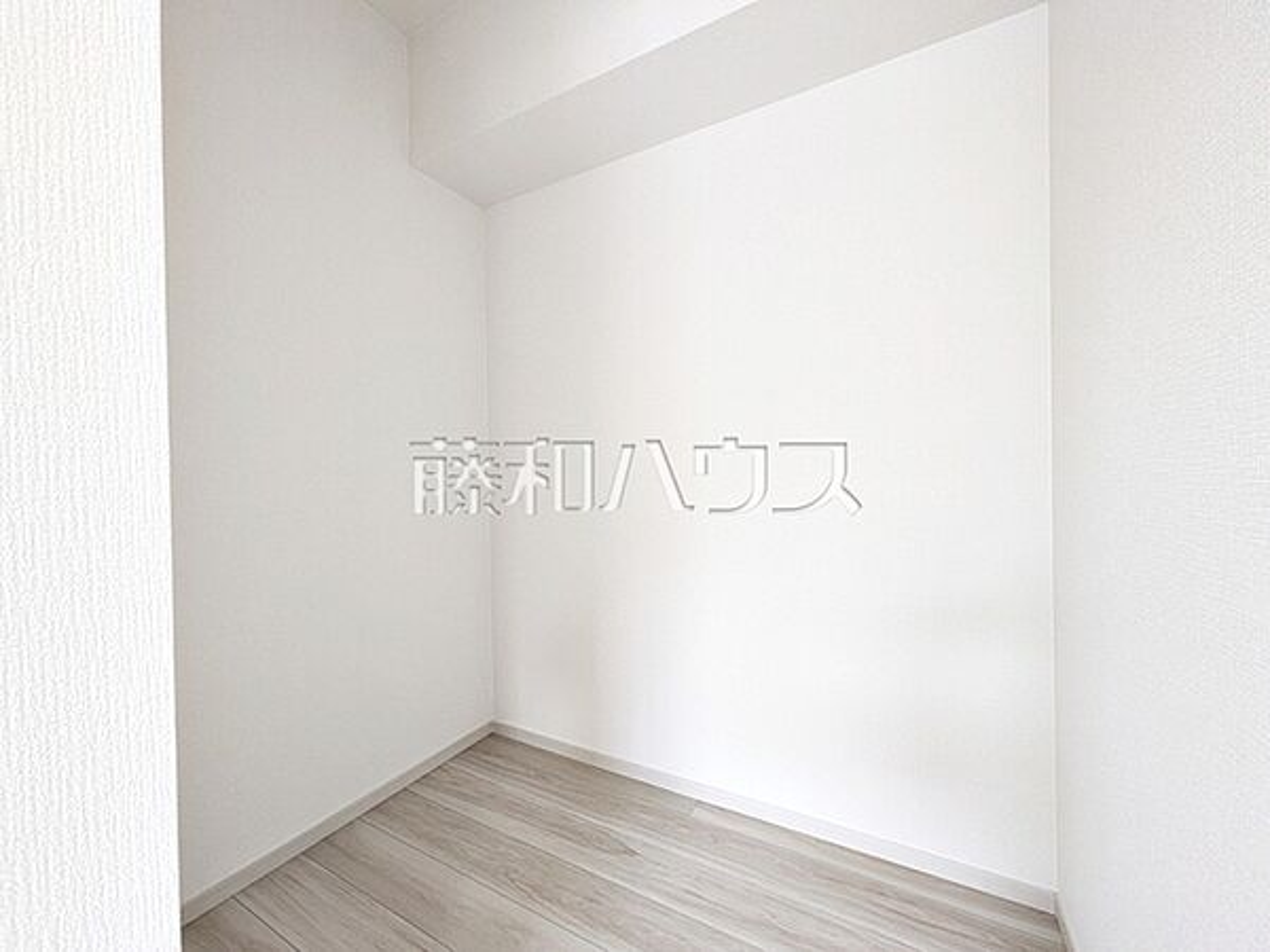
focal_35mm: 14
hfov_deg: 102.1
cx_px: 635
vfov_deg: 85.7
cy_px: 476
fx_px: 514
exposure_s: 1/120
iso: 392
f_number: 2.2
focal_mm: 1.83
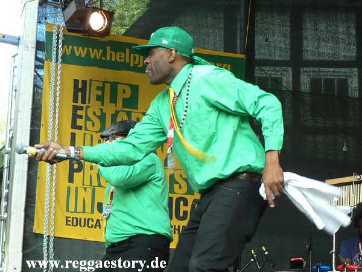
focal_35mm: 52
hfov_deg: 36.8
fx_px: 544
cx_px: 181
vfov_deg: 28.0
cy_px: 136
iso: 64
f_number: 2.8
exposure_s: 1/30
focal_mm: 8.9
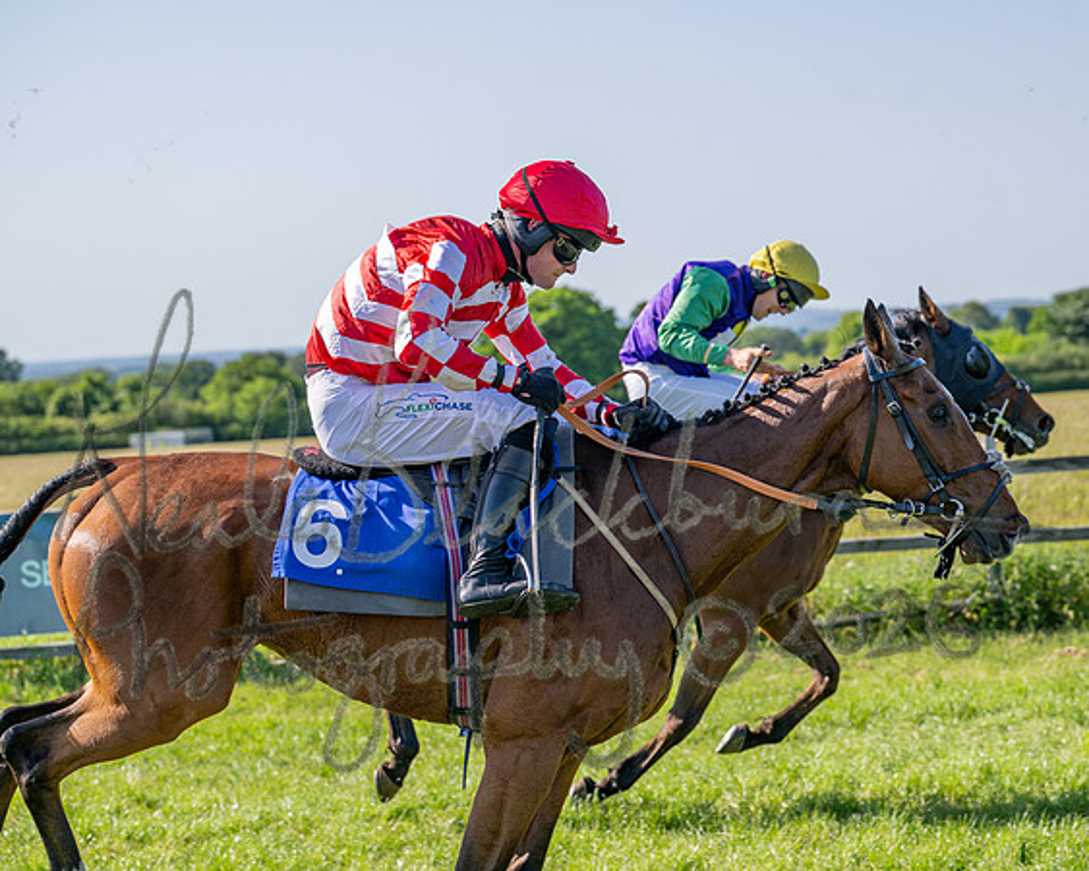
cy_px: 435
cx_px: 544
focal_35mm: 79
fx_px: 2541
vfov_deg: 19.4
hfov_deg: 24.2
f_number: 4
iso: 200
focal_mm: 70
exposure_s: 1/1600
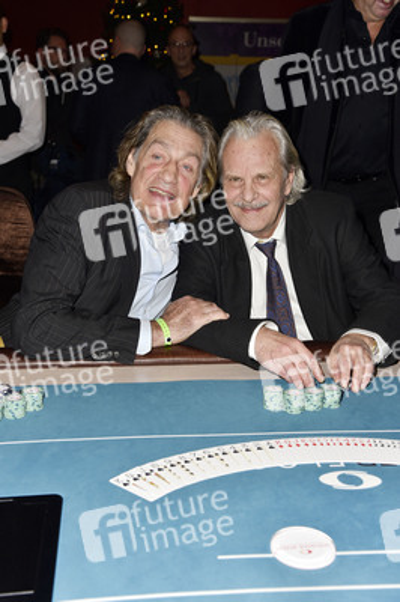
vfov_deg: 42.8
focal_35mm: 46
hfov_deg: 29.2
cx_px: 200
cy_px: 301
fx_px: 768
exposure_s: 1/200
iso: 320
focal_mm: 46
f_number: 6.3
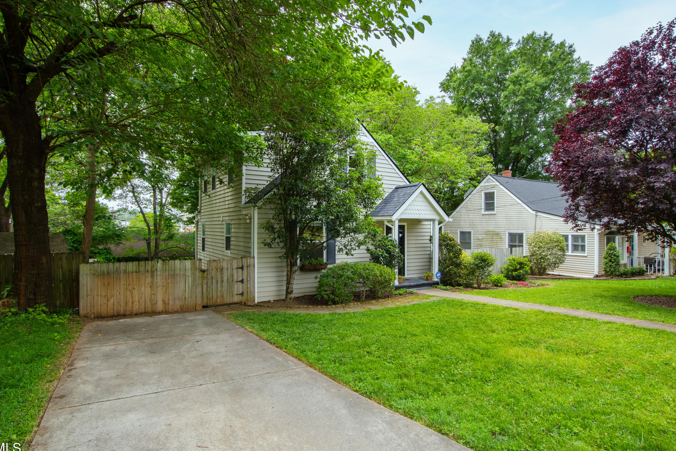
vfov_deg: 64.6
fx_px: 357
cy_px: 232
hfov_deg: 86.9
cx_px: 342
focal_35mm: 19
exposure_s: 1/60
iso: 250
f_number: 8
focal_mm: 12
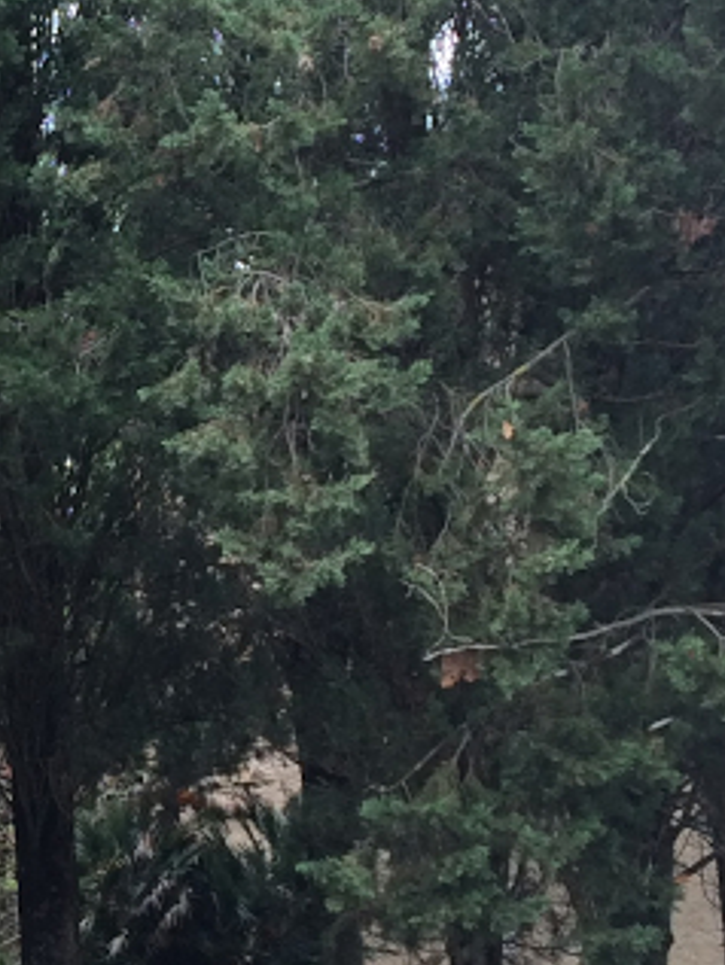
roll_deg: +1.0
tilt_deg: +16.1
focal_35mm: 117
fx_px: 3265
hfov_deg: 12.3
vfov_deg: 16.8
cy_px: 417
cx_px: -204
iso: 32
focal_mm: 4.15
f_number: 2.2
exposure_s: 1/175
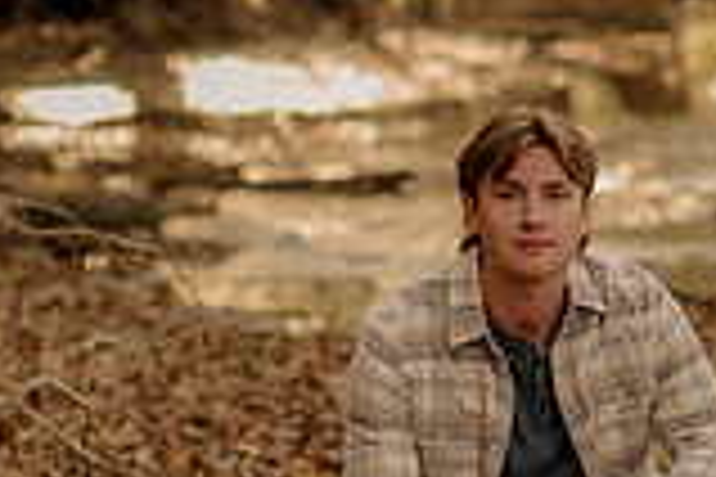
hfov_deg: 7.5
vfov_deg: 5.0
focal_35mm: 273
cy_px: 490
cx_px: 536
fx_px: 5429
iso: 200
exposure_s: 1/320
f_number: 1.4
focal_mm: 50
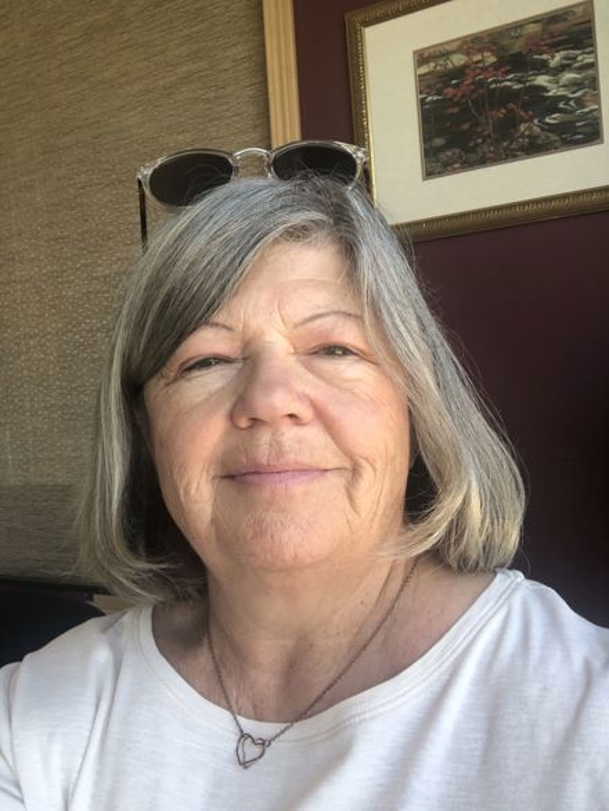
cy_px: 406
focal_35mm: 32
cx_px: 304
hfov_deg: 44.2
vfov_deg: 56.8
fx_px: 750
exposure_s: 1/120
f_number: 2.2
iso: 32
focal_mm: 2.87
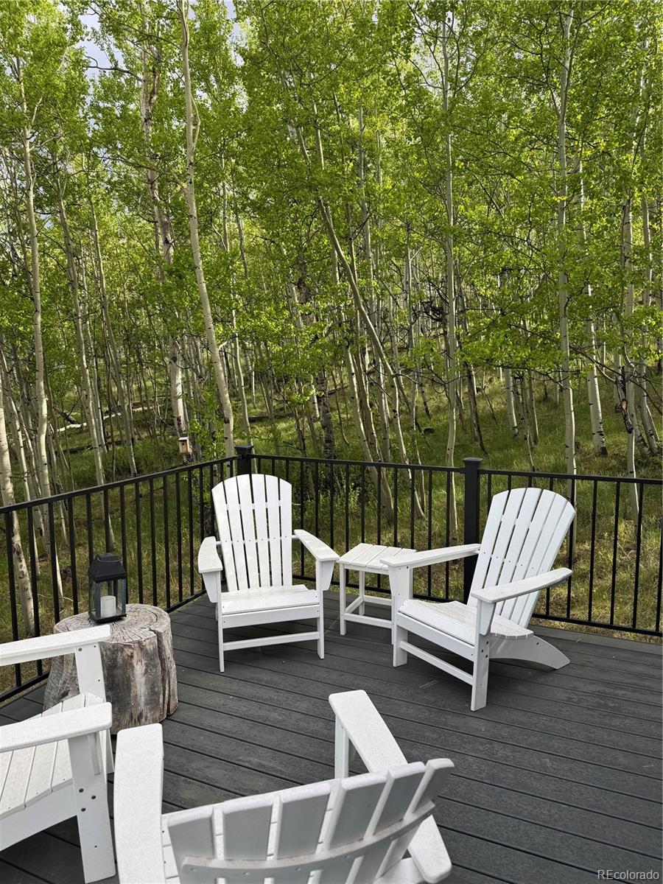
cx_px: 332
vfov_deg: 71.6
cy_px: 442
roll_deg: +0.9
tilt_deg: -7.1
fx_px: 613
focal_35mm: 24
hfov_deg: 56.8
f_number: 1.78
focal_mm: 6.76
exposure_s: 1/747
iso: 80
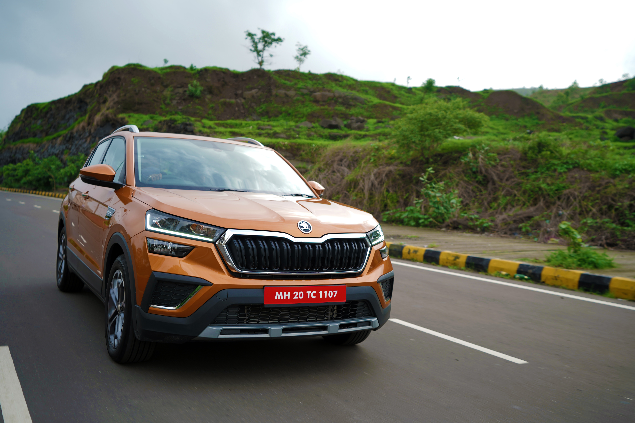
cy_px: 212
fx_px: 617
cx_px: 318
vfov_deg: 37.8
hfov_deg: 54.4
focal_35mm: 35
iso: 50
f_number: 2.8
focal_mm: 35
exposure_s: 1/250
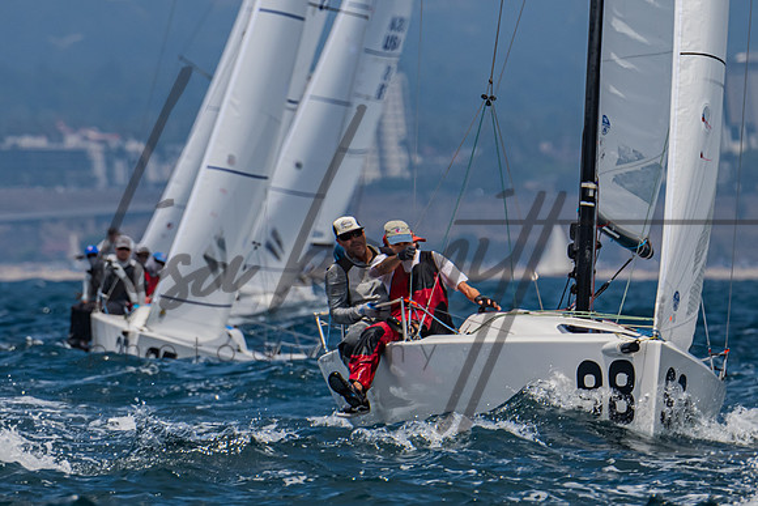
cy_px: 120
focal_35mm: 698
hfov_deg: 3.0
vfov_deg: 2.0
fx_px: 14706
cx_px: 315
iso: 400
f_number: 6.3
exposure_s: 1/2500
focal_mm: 350
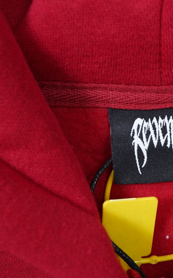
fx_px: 408
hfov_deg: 23.6
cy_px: 139
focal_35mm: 54
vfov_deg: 37.5
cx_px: 139
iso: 1600
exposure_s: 1/100
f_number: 10
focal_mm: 35
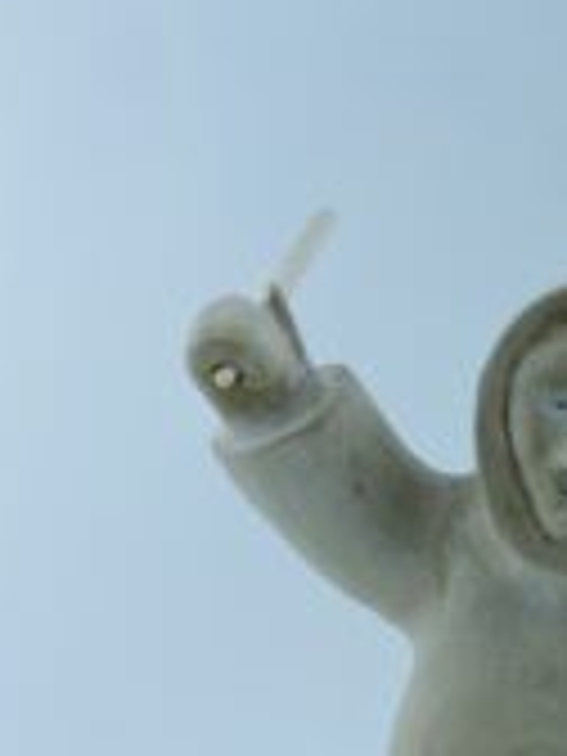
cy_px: 540
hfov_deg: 22.4
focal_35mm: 62
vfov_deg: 30.8
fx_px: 1354
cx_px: 621
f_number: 1.8
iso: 32
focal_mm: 4.25
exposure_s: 1/949
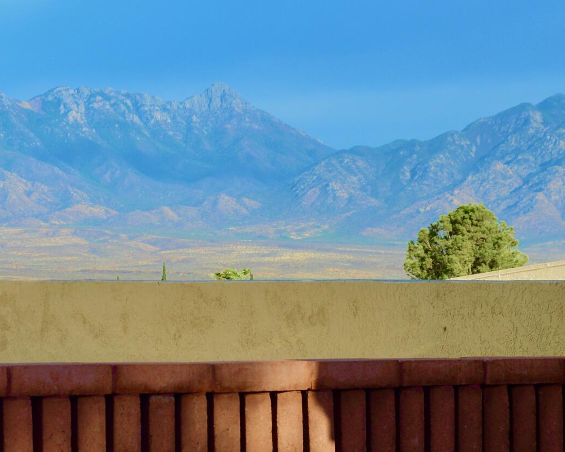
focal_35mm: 130
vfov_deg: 11.9
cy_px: 303
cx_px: 30
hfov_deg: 14.6
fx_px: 2174
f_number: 10
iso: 250
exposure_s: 1/400
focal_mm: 48
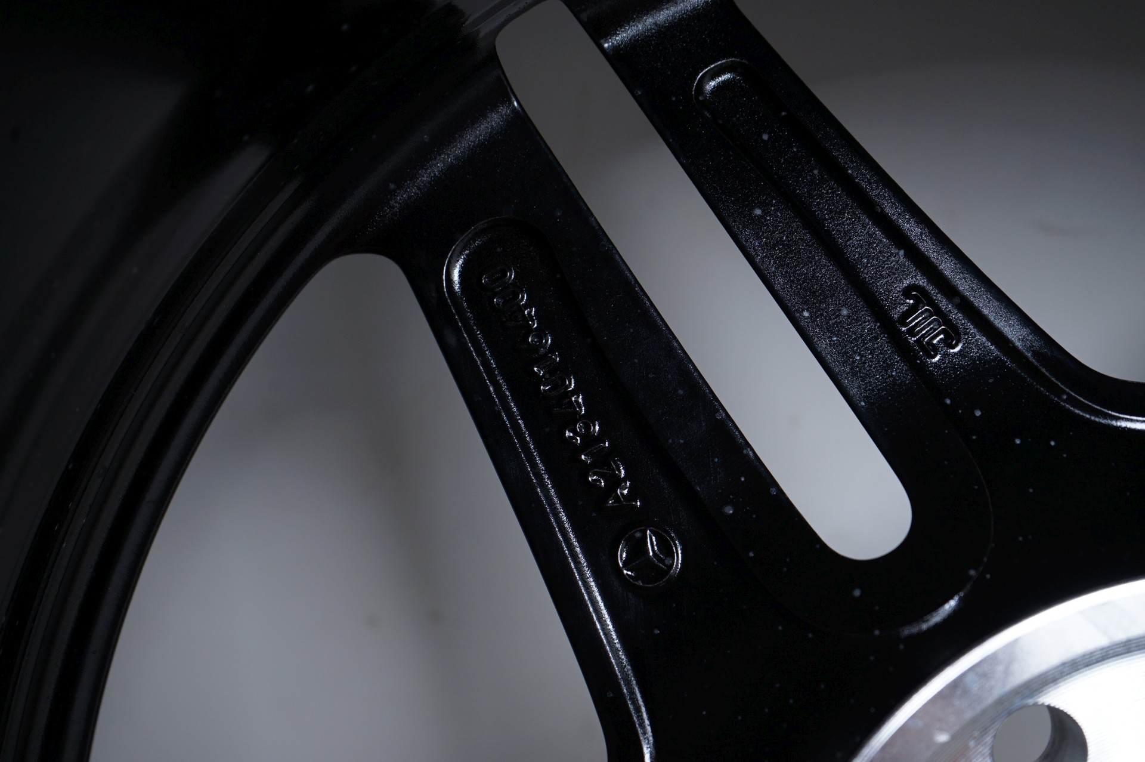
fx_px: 1653
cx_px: 572
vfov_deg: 26.0
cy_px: 381
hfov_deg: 38.2
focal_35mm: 52
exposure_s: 1/125
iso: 250
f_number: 7.1
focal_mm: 52
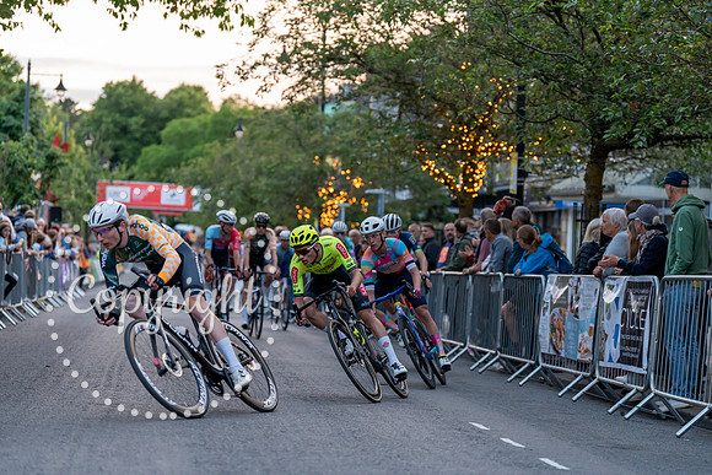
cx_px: 356
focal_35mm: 101
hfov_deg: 20.2
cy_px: 238
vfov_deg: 13.6
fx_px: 1998
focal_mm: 101
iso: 3200
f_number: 2.8
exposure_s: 1/1000
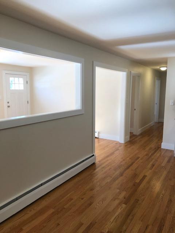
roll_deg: -2.5
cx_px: 88
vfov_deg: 63.4
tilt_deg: -8.5
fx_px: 189
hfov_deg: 49.7
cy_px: 116
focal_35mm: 28
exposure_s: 1/120
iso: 50
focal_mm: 3.99
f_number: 1.8
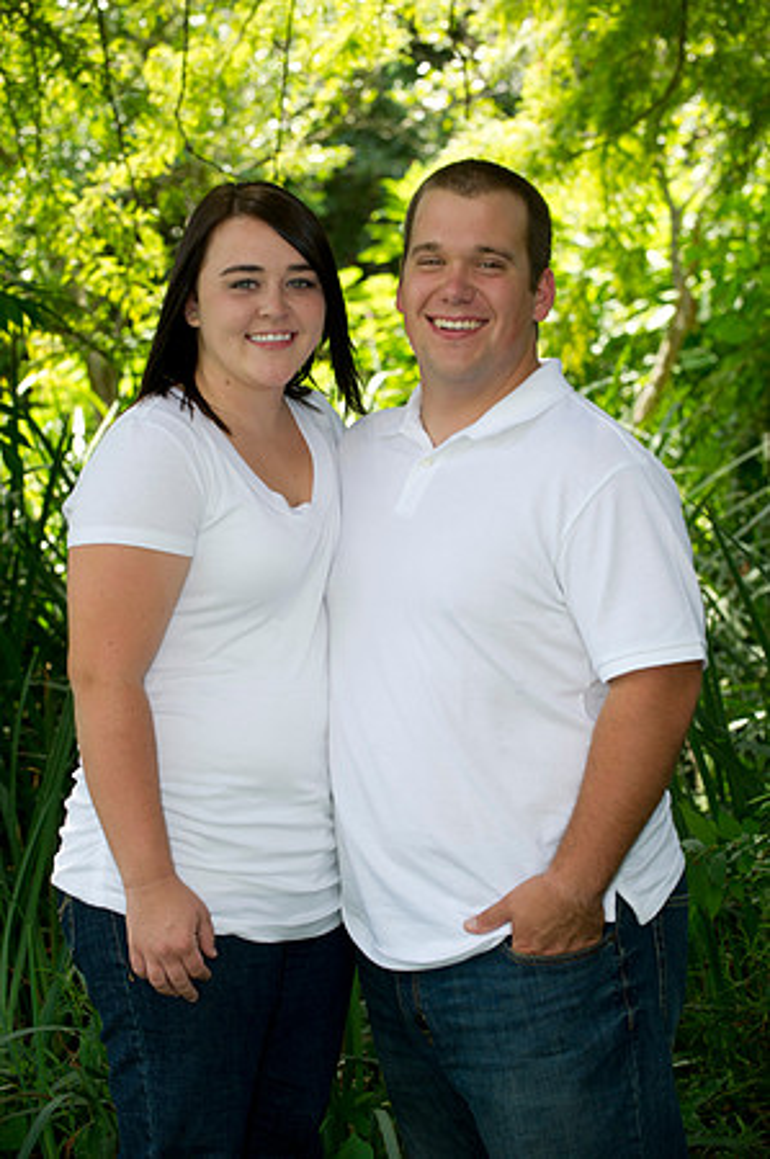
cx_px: 385
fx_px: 3280
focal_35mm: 102
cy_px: 580
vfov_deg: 20.0
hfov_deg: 13.4
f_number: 5
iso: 320
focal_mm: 102
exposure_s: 1/200
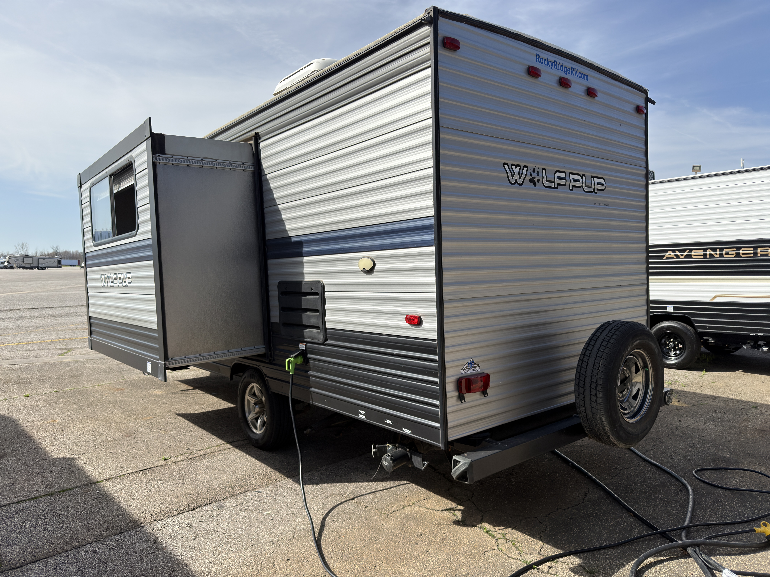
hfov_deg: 71.6
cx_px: 385
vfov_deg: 56.8
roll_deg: -0.2
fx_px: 534
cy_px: 288
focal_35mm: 24
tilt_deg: -3.7
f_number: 1.78
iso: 64
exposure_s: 1/3497
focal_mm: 6.76
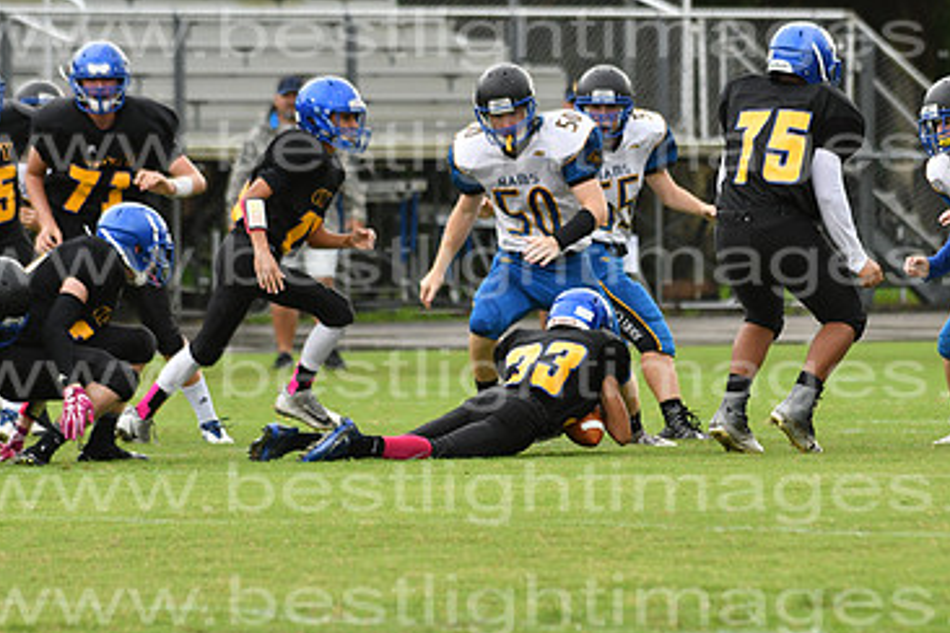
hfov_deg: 6.2
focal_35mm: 333
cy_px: 323
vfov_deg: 4.1
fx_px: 8787
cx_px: 566
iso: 500
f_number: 3.5
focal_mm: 140
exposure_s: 1/1250
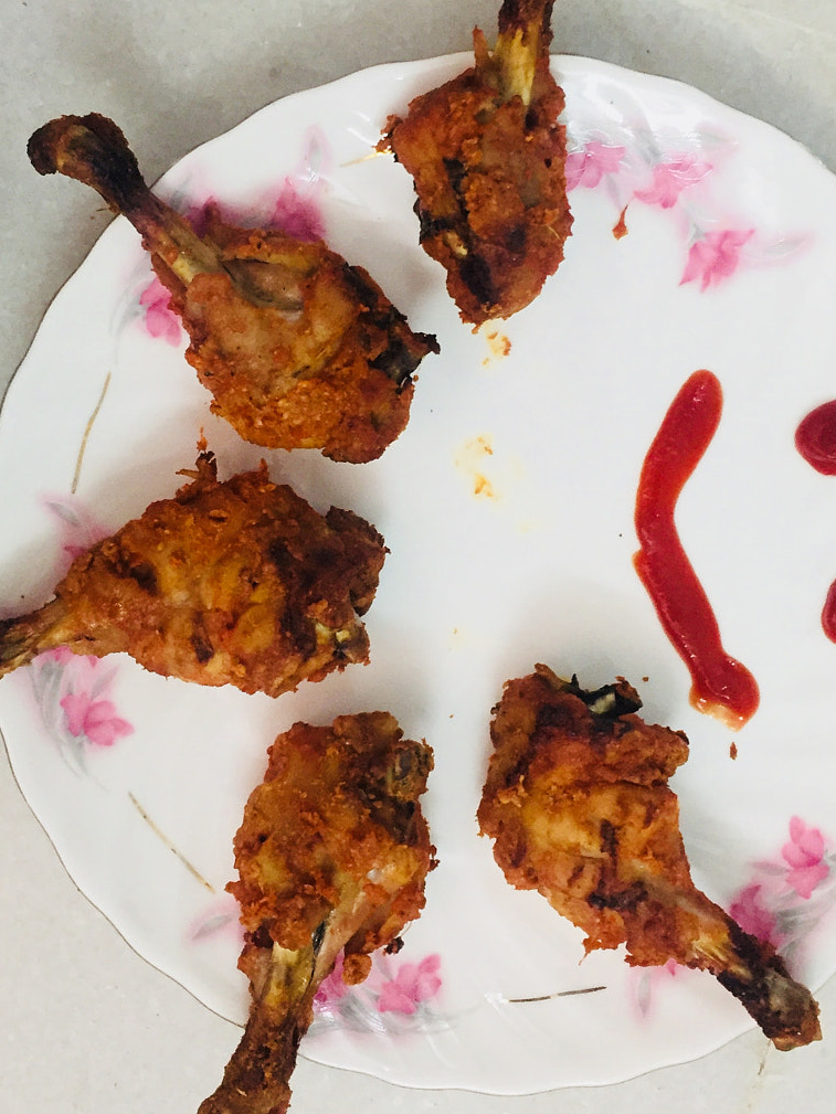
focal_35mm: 46
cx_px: 404
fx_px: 1481
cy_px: 443
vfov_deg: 41.0
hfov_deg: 31.5
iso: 160
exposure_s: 1/33
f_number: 2.2
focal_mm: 4.15
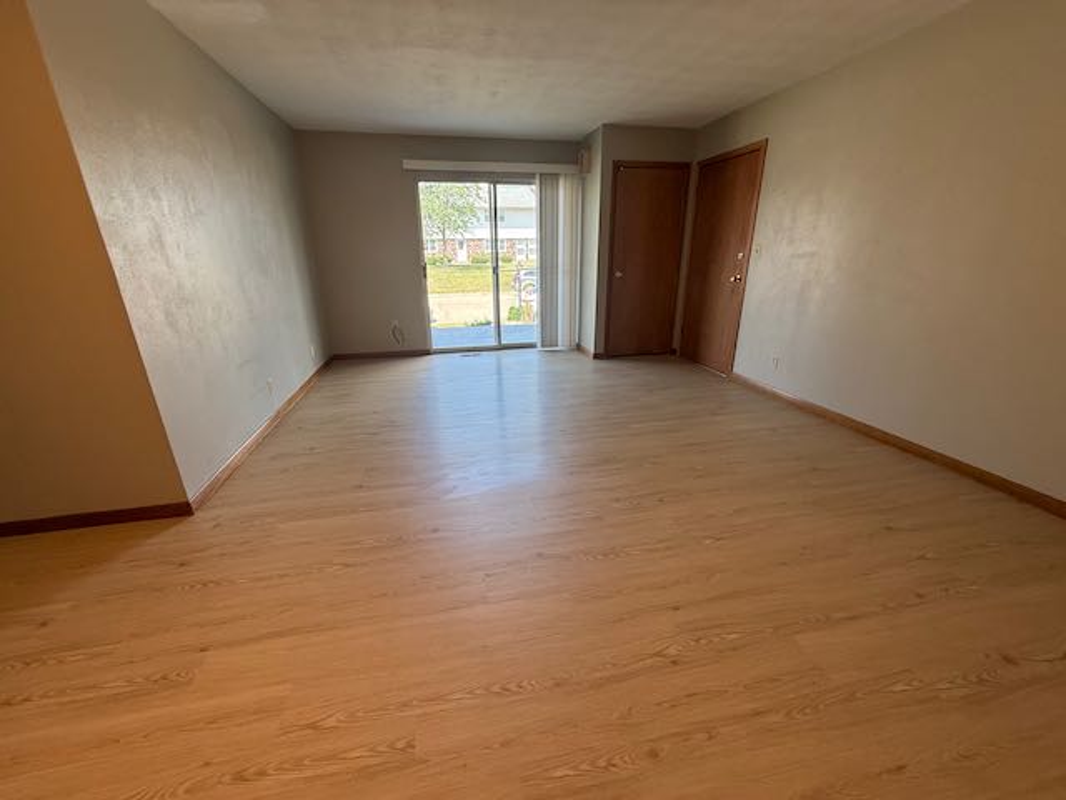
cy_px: 400
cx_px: 533
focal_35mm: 14
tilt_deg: -19.6
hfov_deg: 102.1
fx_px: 431
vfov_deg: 85.7
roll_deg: +0.6
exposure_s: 1/120
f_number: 2.2
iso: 64
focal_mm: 2.22
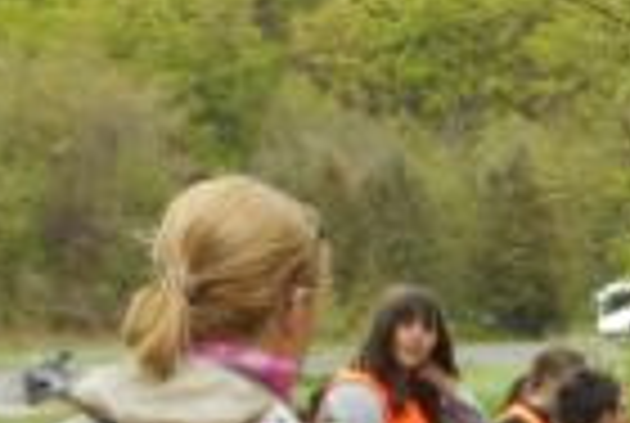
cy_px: 490
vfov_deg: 16.0
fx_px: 1456
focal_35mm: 83
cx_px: 909
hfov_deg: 21.1
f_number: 3.7
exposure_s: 1/80
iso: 80
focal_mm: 4.5
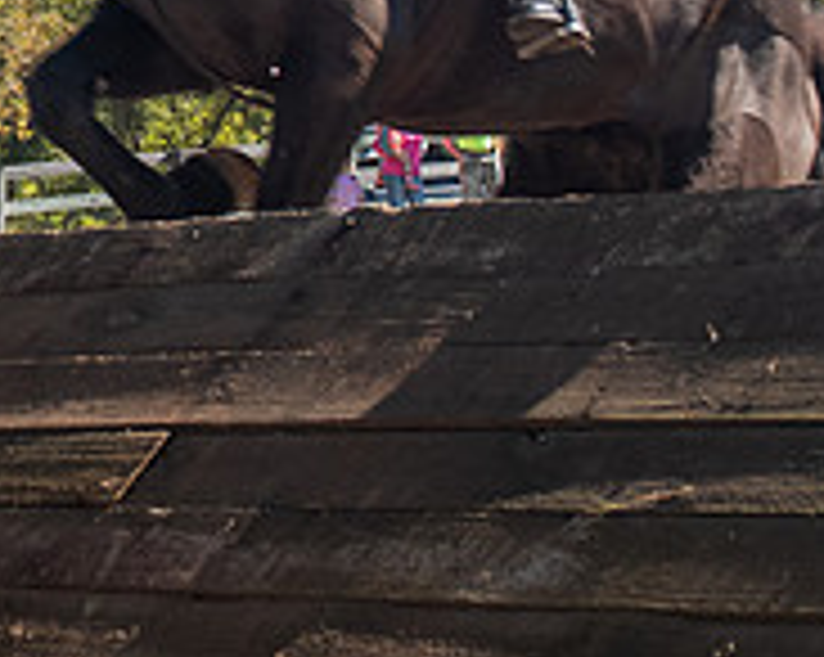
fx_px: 5067
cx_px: -458
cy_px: -236
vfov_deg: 7.3
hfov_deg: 9.0
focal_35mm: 208
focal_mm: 32
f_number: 4
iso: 400
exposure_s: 1/320
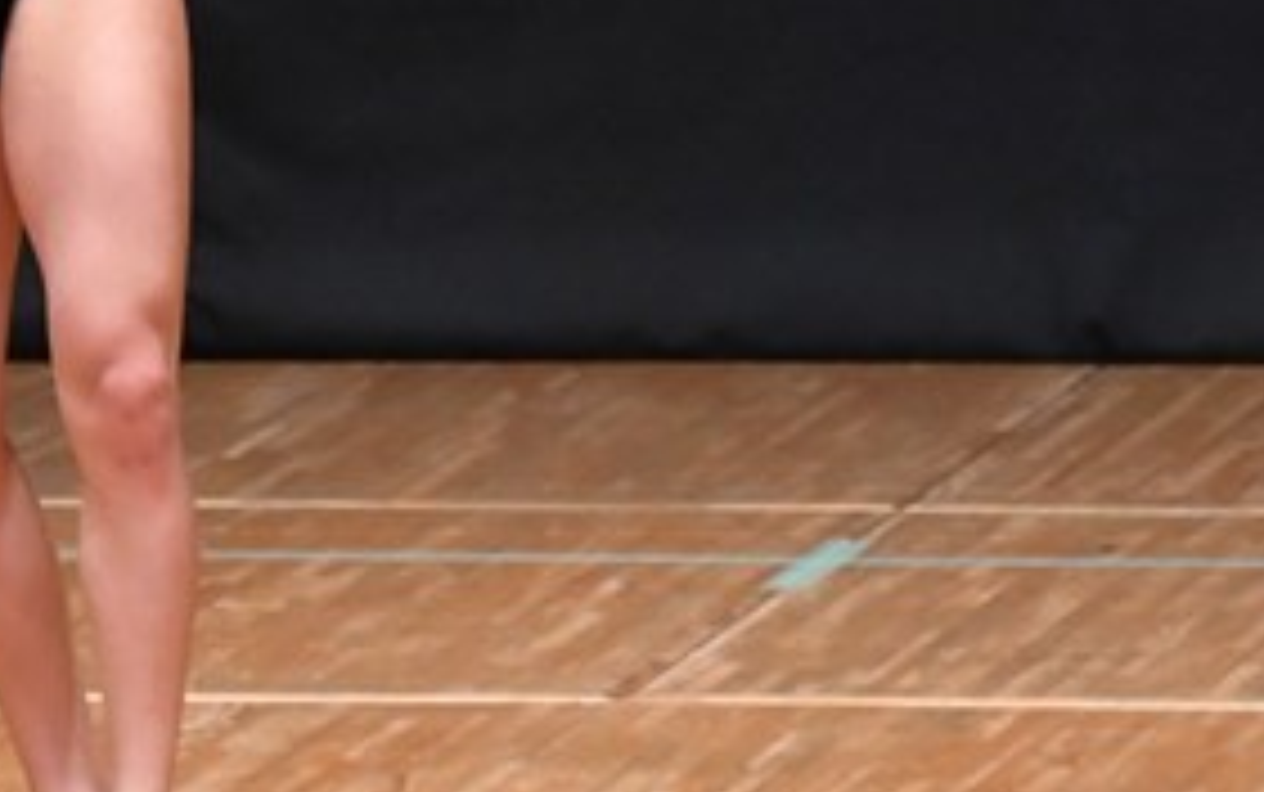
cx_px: -52
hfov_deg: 2.8
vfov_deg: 1.7
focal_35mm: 759
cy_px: 45
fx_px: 26162
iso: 6400
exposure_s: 1/400
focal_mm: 180
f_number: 5.6
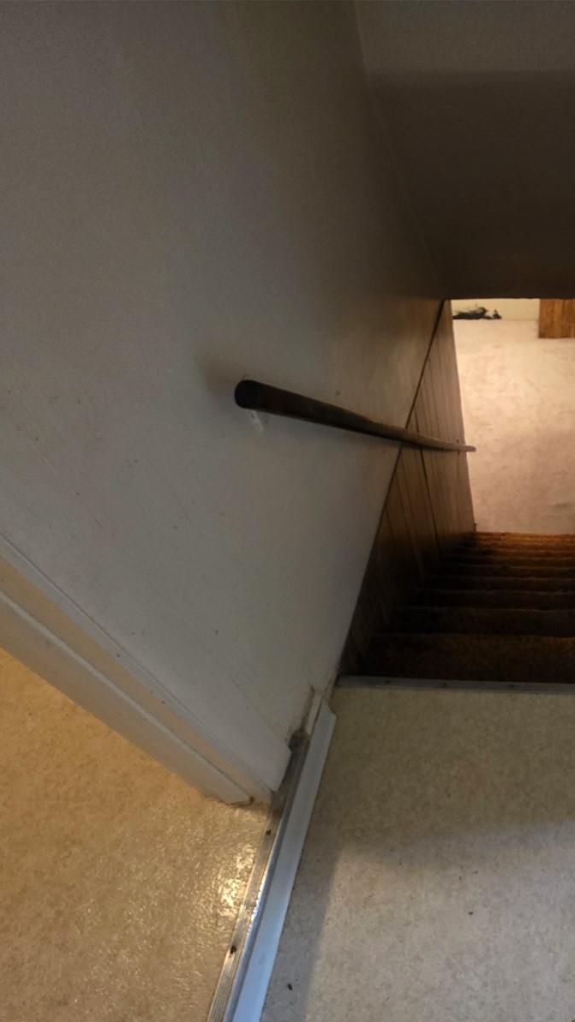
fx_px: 515
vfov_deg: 89.6
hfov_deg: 52.1
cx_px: 506
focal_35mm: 19
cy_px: 513
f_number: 1.9
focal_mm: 2.2
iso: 1000
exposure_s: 1/30
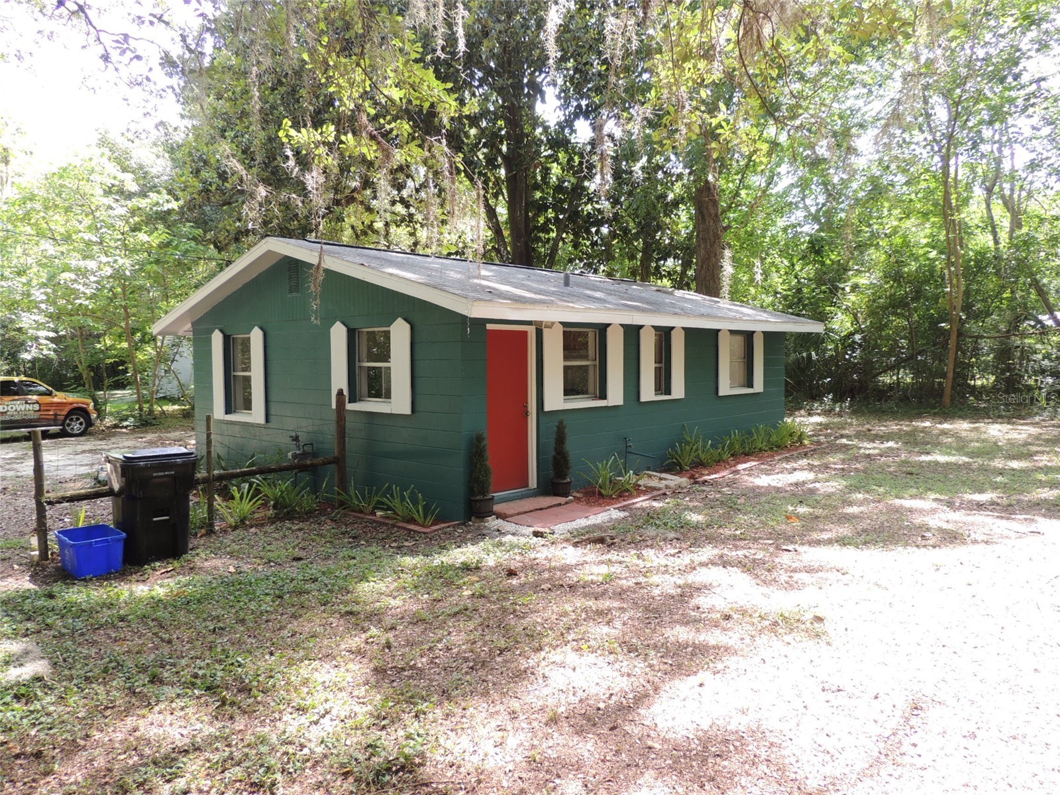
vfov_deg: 56.8
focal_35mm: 24
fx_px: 735
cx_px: 530
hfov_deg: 71.6
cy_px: 398
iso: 100
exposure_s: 1/80
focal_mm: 4.3
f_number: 3
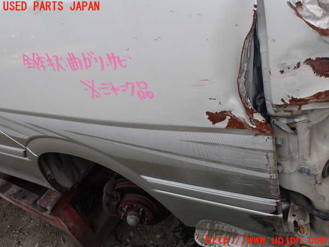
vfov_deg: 46.8
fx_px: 285
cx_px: 164
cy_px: 124
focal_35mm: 30
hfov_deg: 60.0
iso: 100
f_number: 3.2
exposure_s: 1/400
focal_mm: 5.4
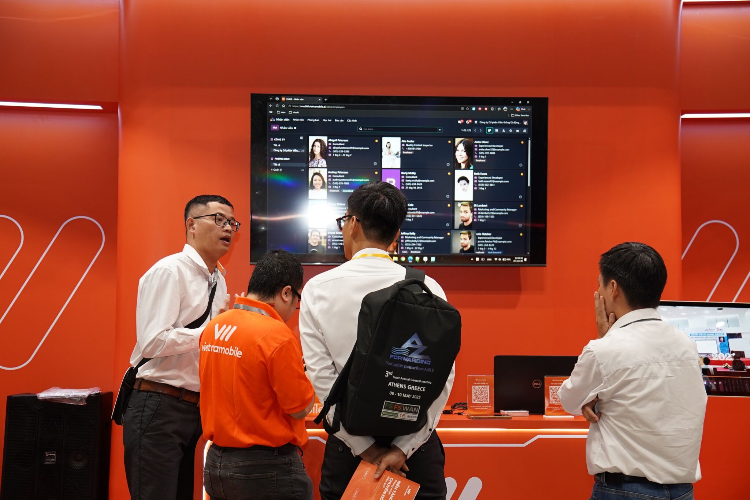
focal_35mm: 51
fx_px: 1062
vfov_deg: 26.5
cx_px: 375
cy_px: 250
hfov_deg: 38.9
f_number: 2.8
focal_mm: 34
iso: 800
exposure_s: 1/160
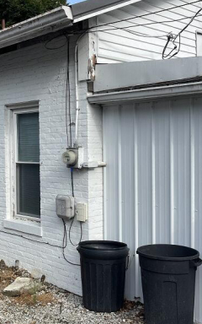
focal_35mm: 46
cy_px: 154
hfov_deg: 27.5
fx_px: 405
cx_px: 42
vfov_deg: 43.5
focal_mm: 5.1
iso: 32
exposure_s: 1/2203
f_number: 1.6
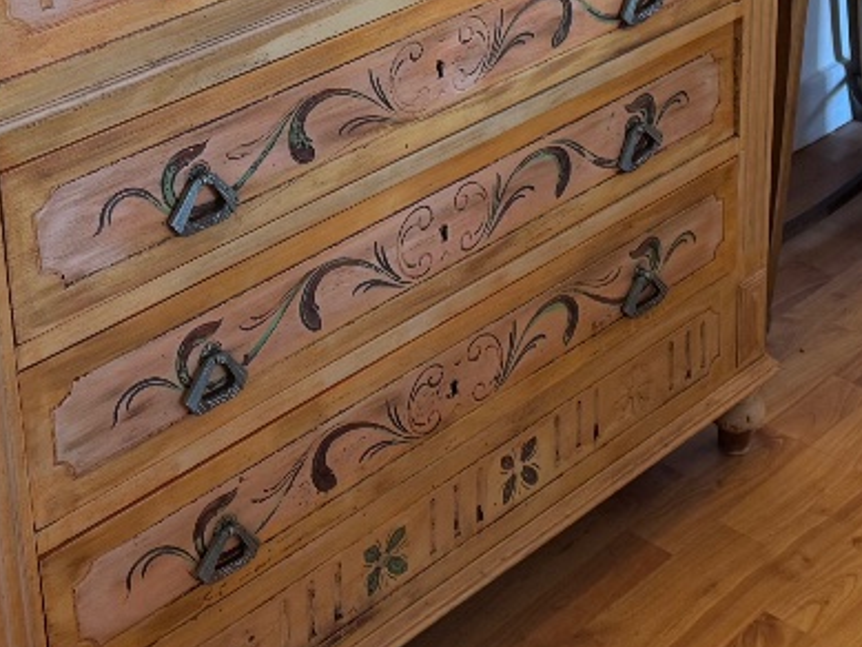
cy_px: -60
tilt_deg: -20.7
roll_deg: +2.5
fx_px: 1843
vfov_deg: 19.1
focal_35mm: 74
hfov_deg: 26.3
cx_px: 414
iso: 125
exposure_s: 1/50
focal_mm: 6.76
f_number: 1.78
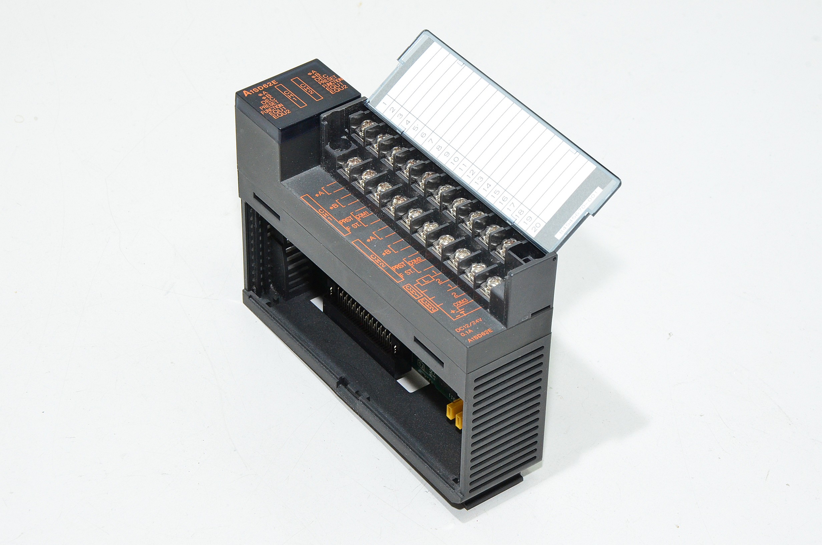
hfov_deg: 17.1
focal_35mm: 120
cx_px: 411
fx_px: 2734
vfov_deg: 11.4
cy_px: 272
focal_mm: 80
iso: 1600
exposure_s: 1/50
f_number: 16
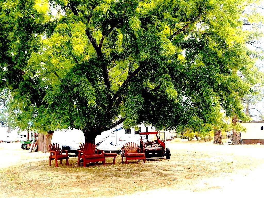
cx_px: 132
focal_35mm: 38
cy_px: 99
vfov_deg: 37.7
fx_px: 290
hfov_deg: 49.0
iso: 125
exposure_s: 1/200
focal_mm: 5.2
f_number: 3.7
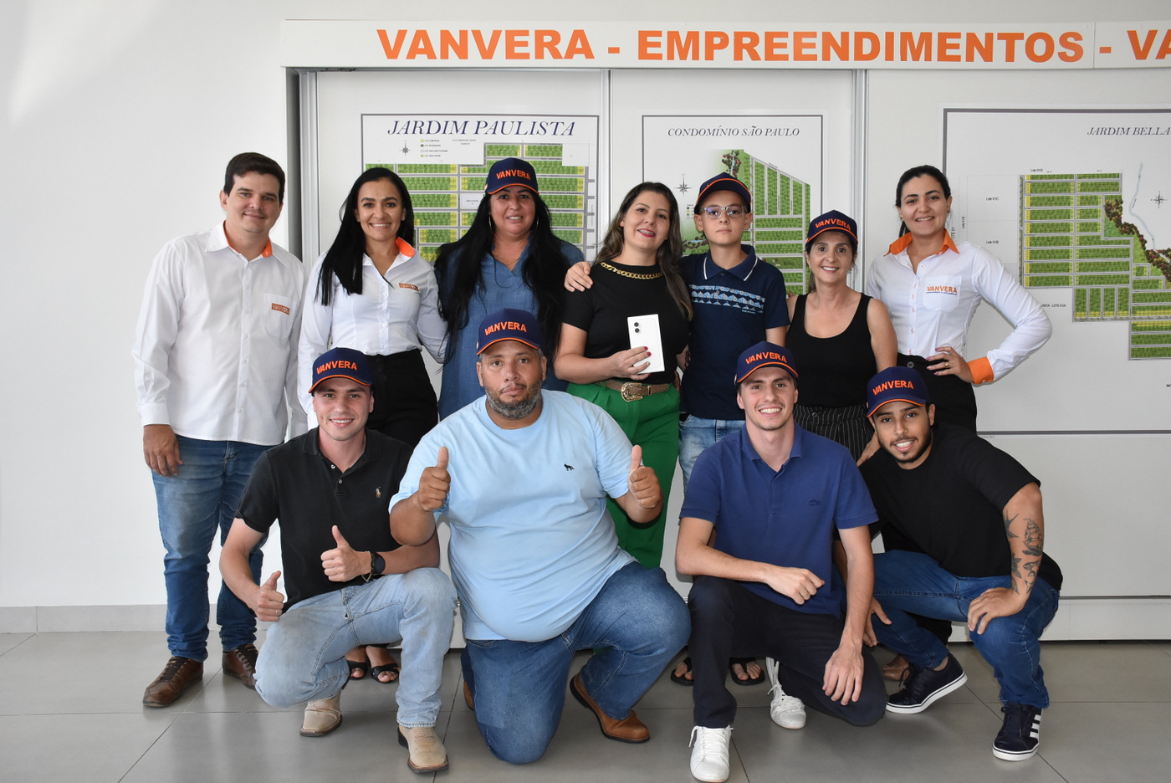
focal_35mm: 34
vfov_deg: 38.4
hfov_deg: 55.1
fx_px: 1123
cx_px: 586
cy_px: 392
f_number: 5.6
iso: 1600
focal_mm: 23
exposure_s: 1/250
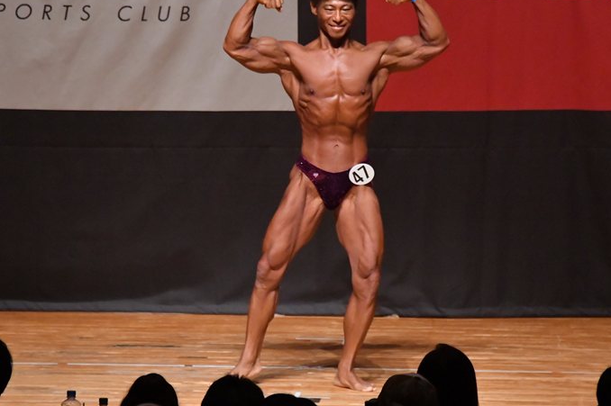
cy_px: 206
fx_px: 5817
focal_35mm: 343
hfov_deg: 6.0
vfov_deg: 4.0
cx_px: 292
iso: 10000
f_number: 5.6
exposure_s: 1/400
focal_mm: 200
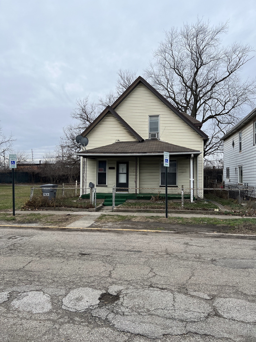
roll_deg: +1.7
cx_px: 128
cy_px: 171
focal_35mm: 26
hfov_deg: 53.1
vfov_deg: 67.3
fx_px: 256
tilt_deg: +5.5
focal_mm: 5.7
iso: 50
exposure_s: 1/1972
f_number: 1.5
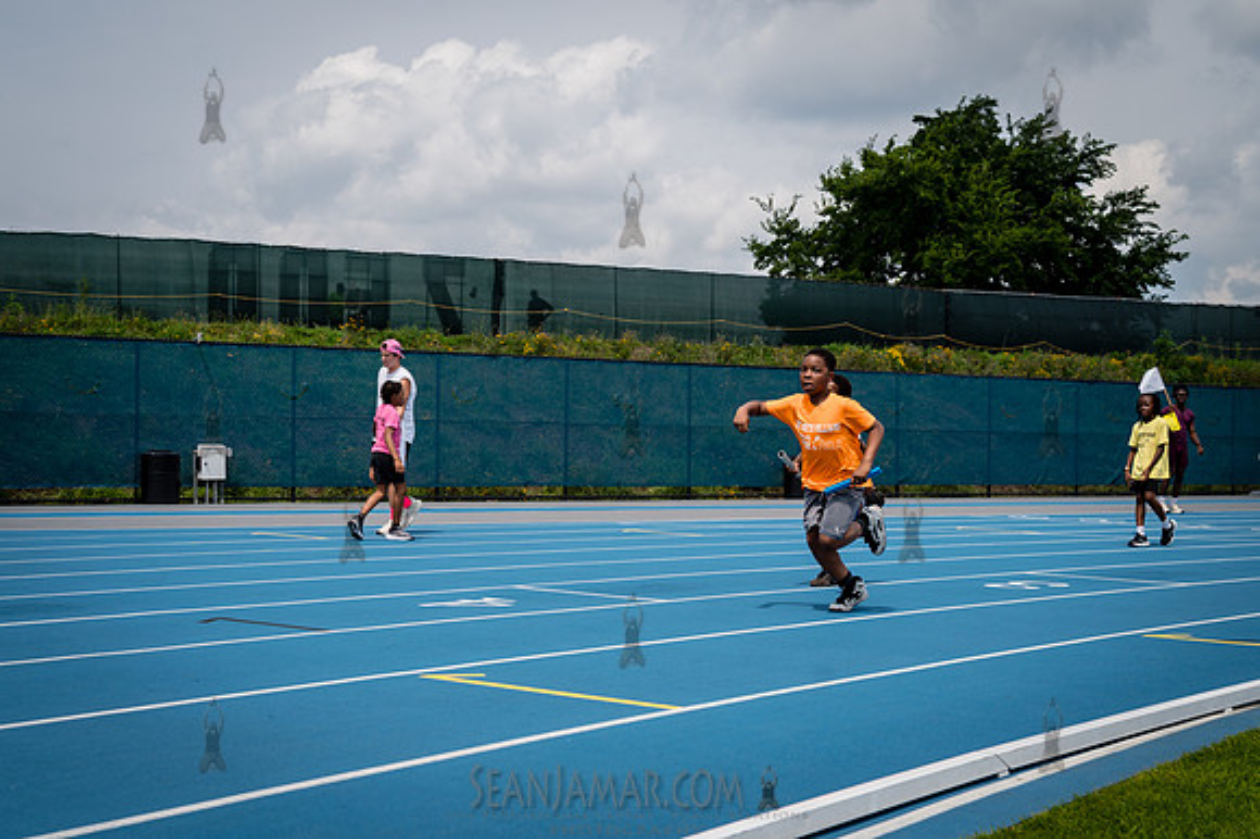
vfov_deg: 28.7
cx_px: 572
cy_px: 482
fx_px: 1637
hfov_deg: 42.1
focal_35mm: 47
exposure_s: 1/800
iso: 100
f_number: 5
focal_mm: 39
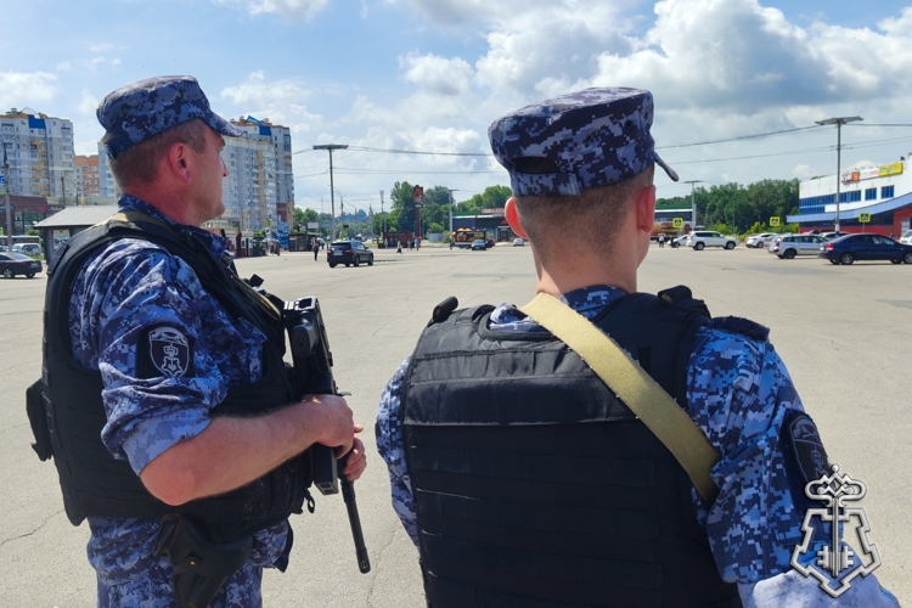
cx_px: 456
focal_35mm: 24
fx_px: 608
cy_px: 304
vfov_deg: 53.1
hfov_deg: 73.7
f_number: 1.8
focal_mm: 5.59
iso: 80
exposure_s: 1/1521
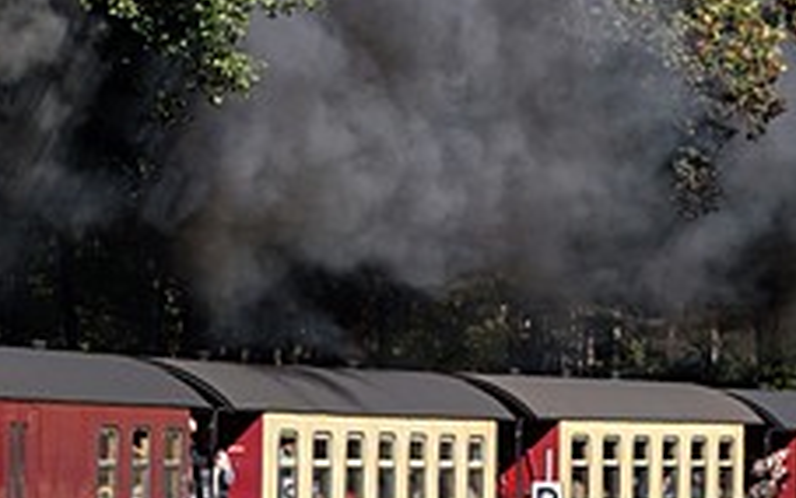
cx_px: 417
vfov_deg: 3.8
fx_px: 7486
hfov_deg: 6.1
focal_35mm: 345
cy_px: 210
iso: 200
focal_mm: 75
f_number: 6.3
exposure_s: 1/640
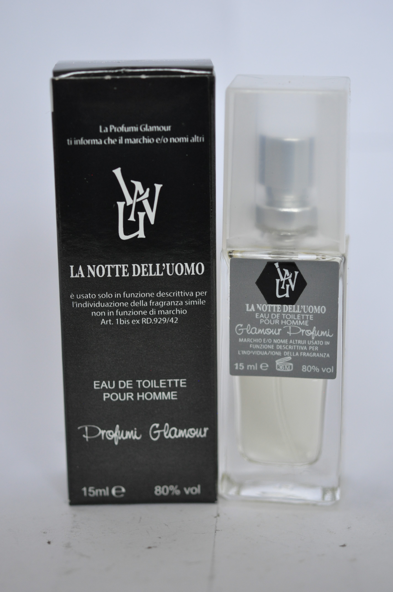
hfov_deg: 15.2
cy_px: 296
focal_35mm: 90
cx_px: 196
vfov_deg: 22.6
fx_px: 1477
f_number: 3.2
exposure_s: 1/200
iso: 800
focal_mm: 60
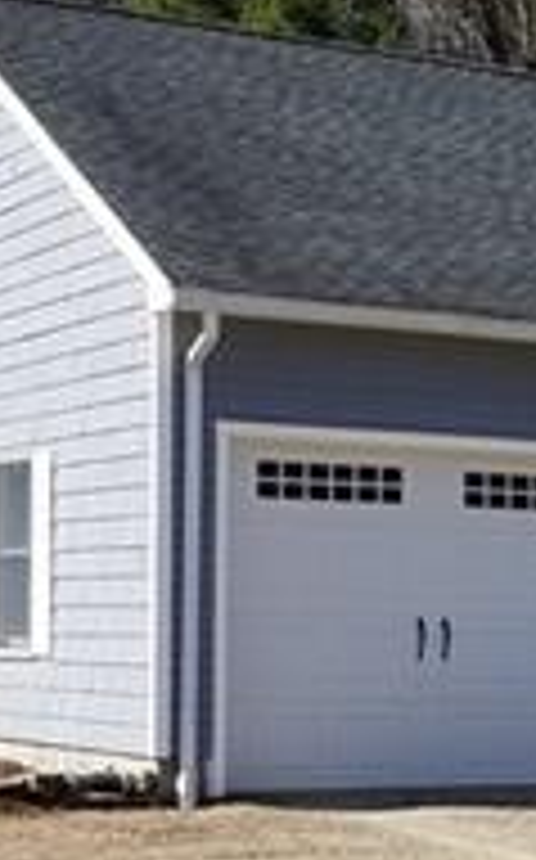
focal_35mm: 111
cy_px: 545
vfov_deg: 18.8
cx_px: 995
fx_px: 2600
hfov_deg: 10.9
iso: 50
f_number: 1.7
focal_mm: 4.2
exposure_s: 1/2184
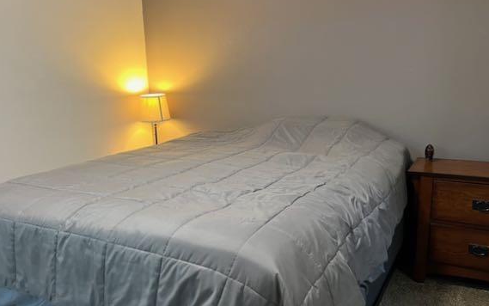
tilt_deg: -9.7
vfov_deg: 40.6
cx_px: 245
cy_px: 142
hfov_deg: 61.2
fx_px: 413
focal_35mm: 31
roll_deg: +2.5
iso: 320
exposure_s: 1/60
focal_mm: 5.7
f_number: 1.5
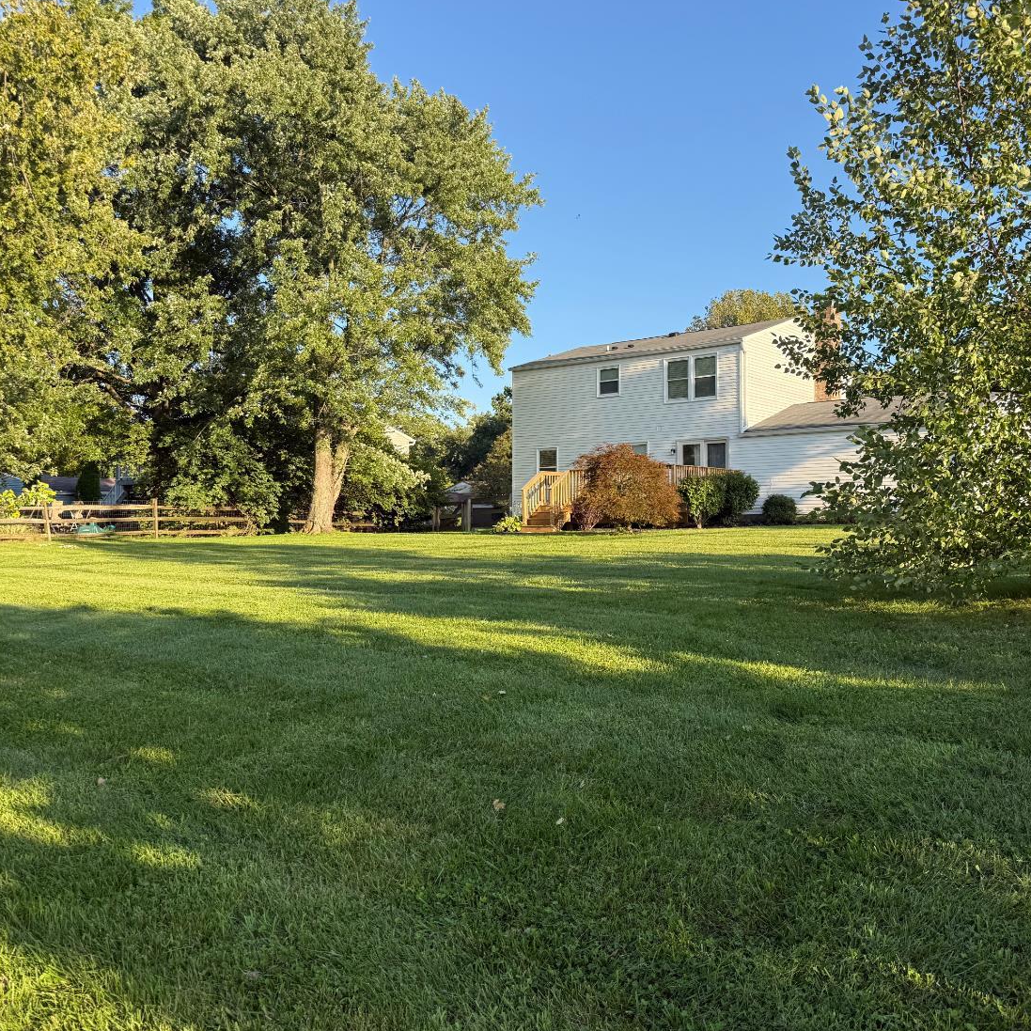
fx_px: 977
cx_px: 625
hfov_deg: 55.2
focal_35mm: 29
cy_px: 510
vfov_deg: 55.6
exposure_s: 1/1156
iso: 80
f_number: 1.78
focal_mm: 6.76
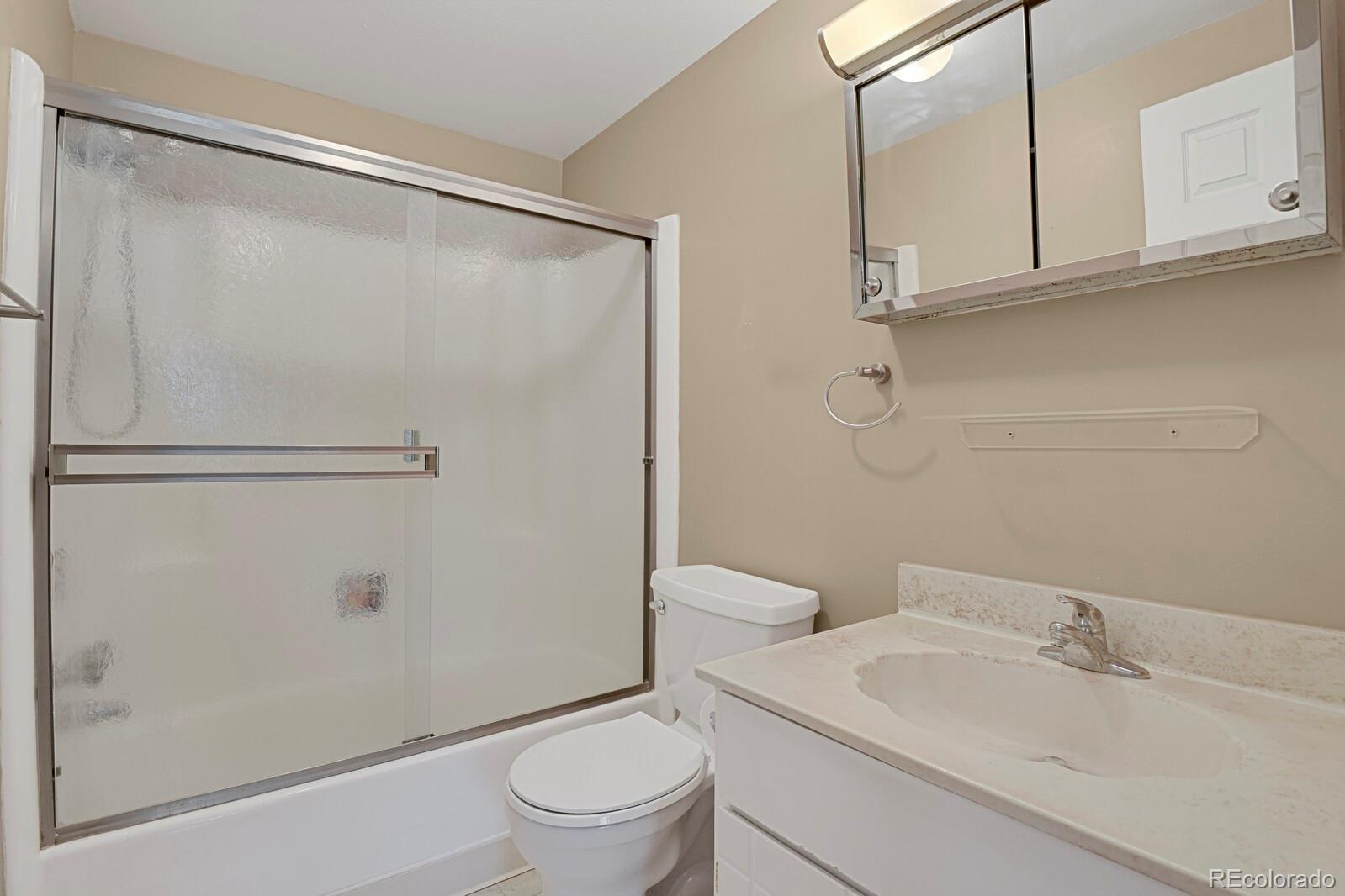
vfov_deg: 70.4
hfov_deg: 93.3
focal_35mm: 17
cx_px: 672
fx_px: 635
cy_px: 448
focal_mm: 17
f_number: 8
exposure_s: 1/20
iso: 12800
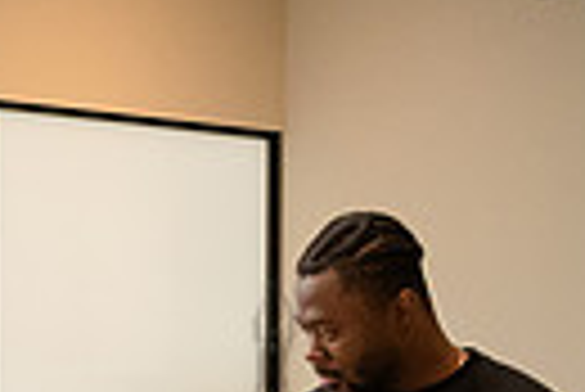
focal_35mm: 129
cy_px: 570
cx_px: -310
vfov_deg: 10.3
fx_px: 2099
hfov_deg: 14.7
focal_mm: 29
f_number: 4.5
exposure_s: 1/400
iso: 5000
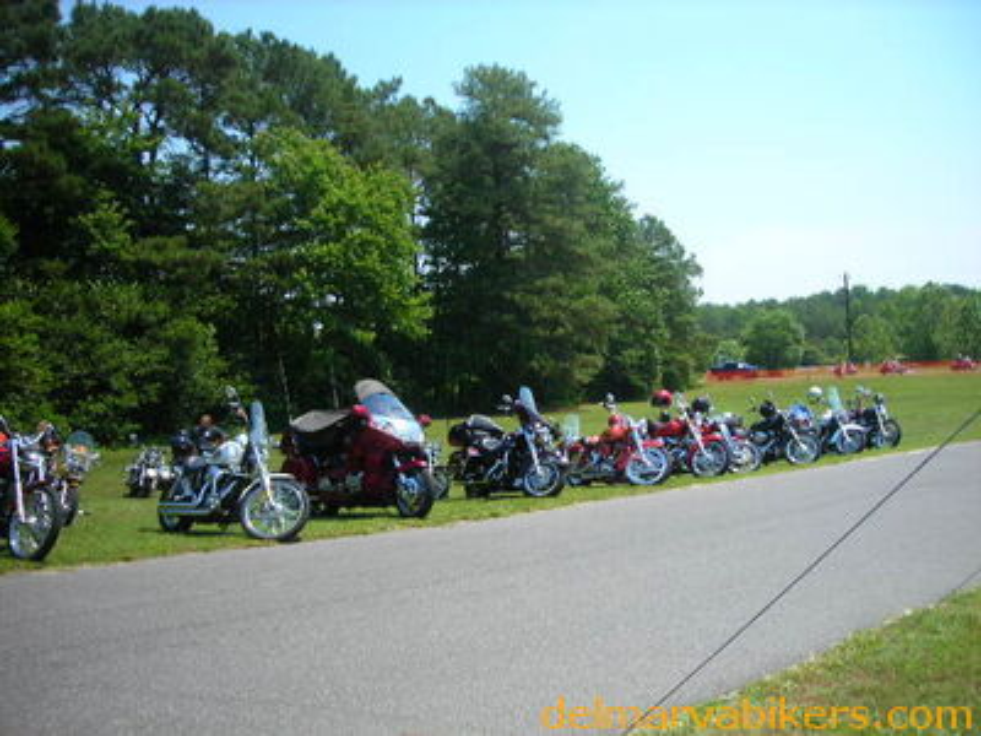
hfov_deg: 49.0
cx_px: 490
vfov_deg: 37.7
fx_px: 1077
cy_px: 368
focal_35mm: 38
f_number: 3.2
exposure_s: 1/450
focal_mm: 6.3
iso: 50
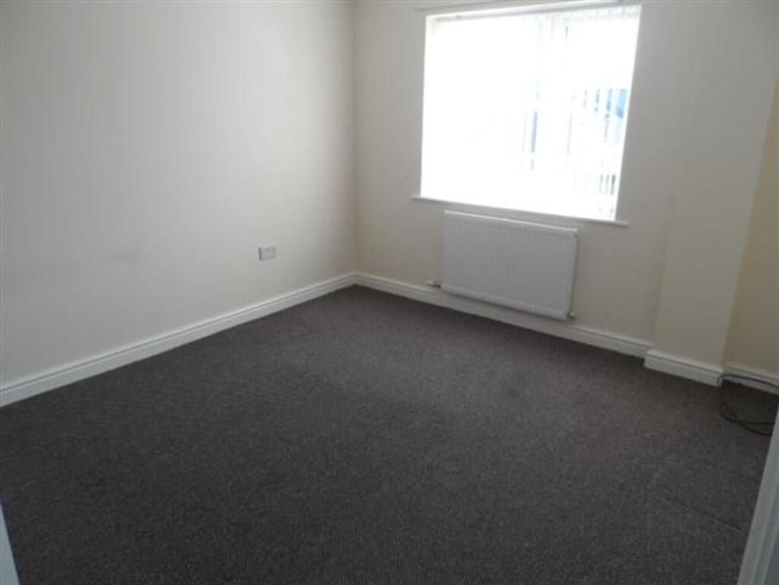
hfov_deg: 71.6
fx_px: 540
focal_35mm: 24
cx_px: 390
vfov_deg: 56.8
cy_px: 292
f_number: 3.2
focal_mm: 4
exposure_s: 1/90
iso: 80
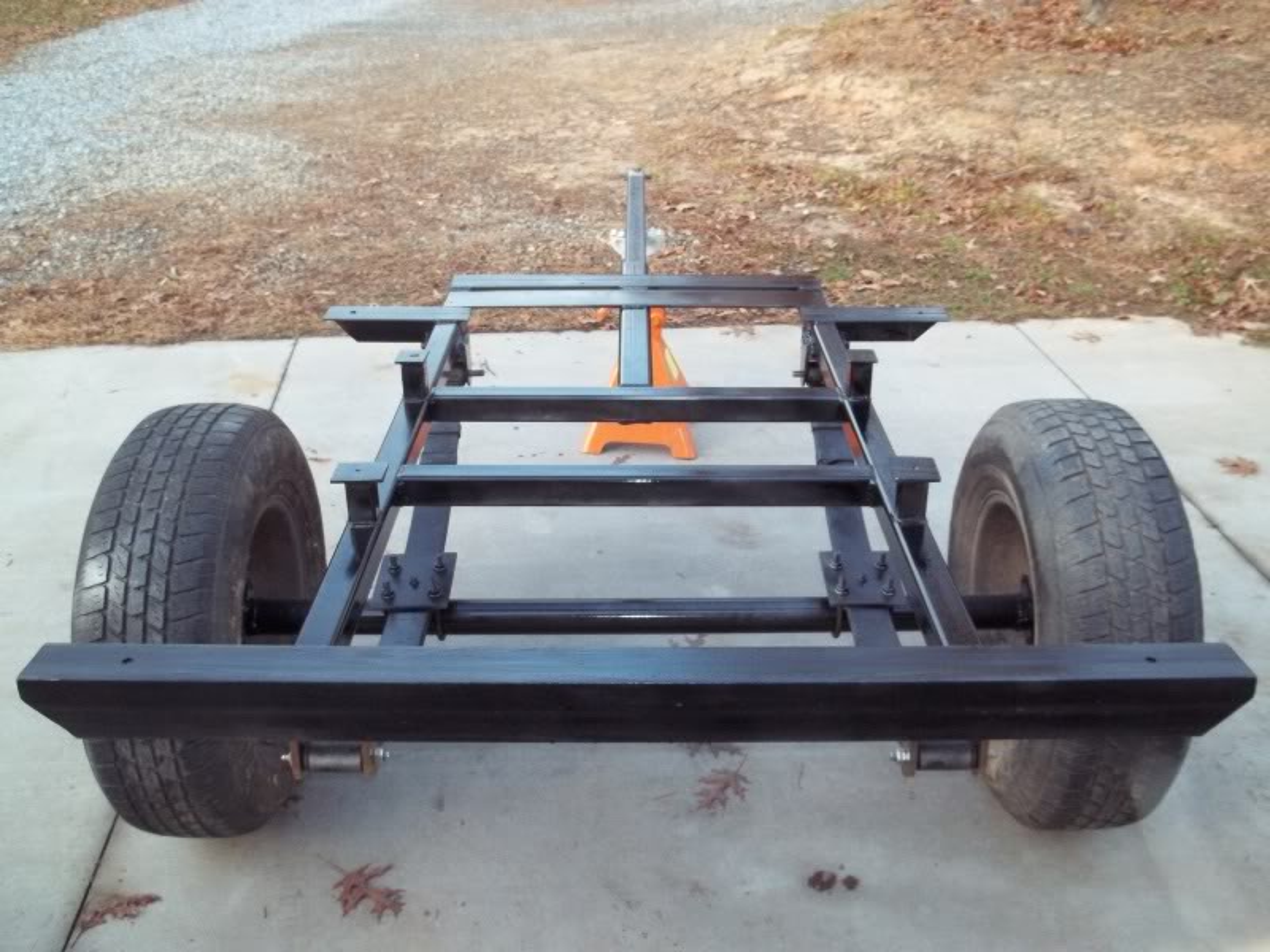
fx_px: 1211
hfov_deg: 55.4
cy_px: 476
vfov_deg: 42.9
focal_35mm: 33
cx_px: 635
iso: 160
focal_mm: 5.9
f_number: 3.3
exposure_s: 1/30
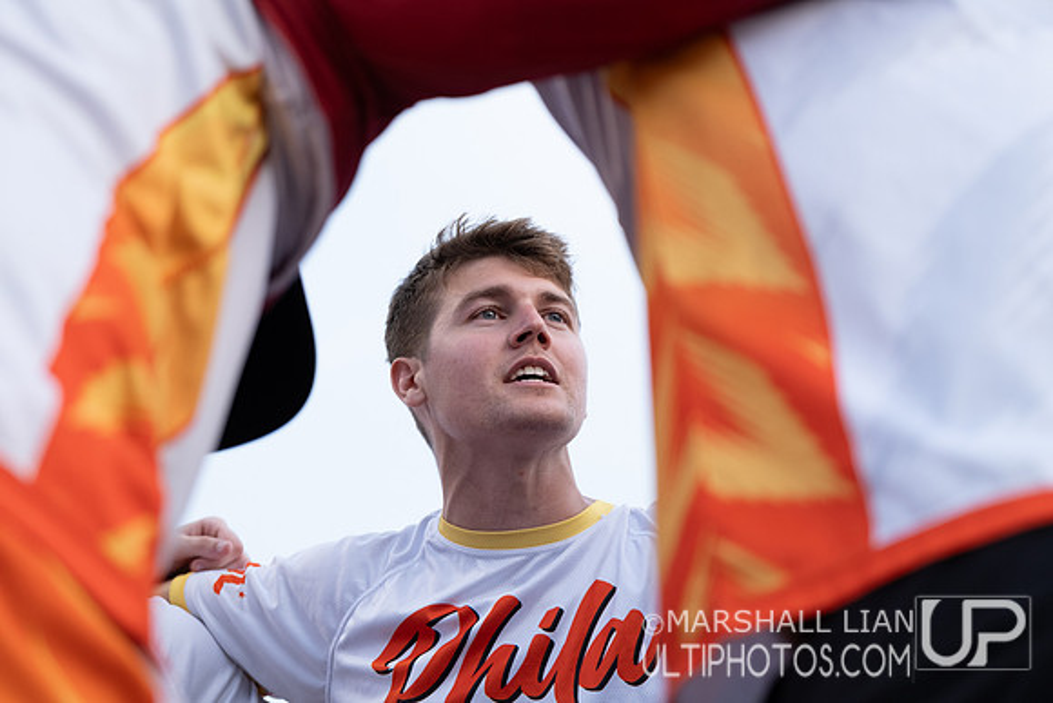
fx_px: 2370
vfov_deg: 16.9
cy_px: 352
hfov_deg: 25.1
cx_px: 526
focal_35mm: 81
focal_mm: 54.1
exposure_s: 1/320
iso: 640
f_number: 2.8
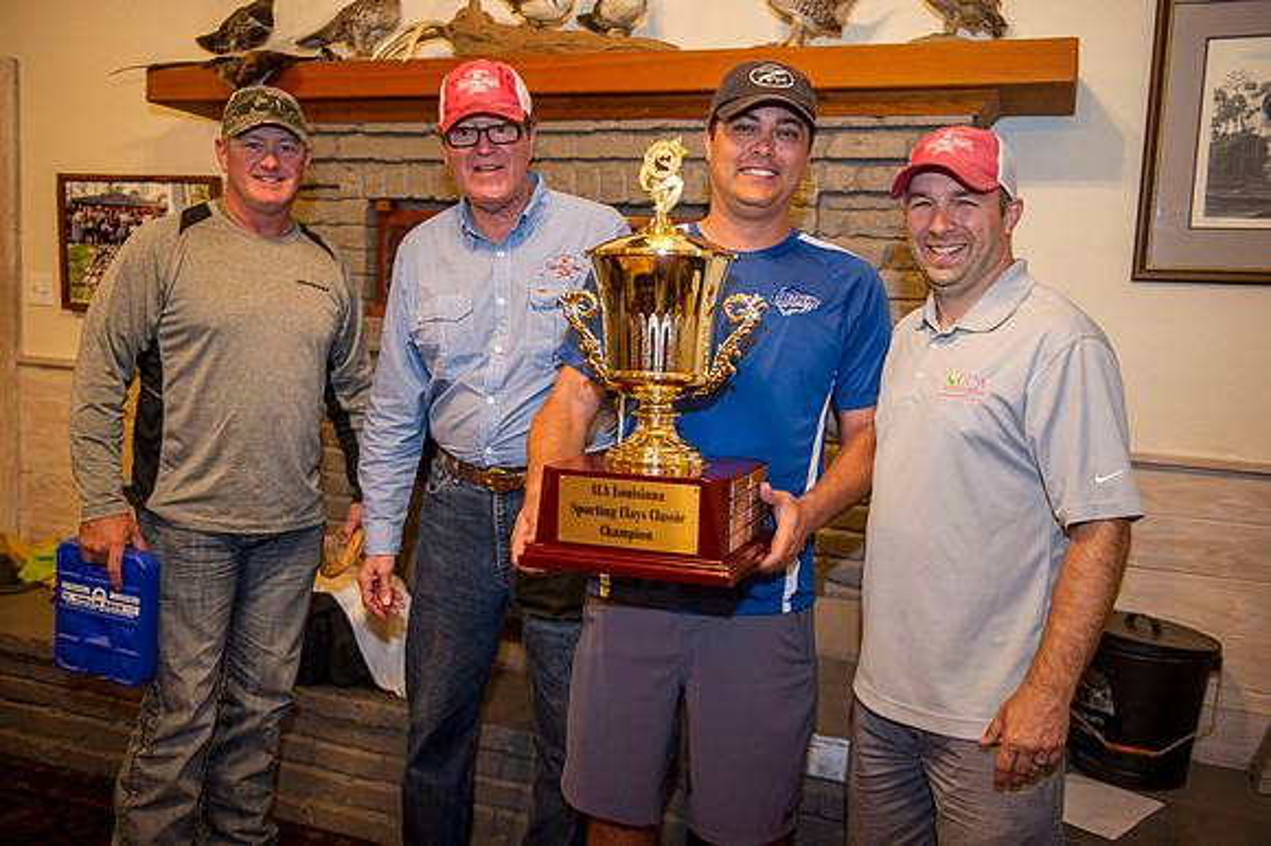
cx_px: 636
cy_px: 423
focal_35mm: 34
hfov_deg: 55.8
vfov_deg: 38.8
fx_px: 1200
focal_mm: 34
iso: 1600
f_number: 2.8
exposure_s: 1/100
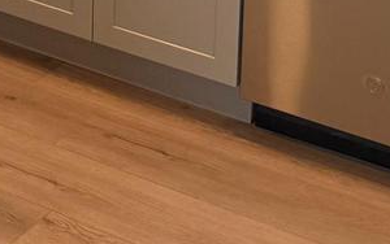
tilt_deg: -6.7
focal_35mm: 122
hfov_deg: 16.1
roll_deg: -1.1
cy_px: -353
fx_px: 1298
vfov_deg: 9.5
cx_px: -139
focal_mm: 6.76
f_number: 1.78
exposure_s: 1/228
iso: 125
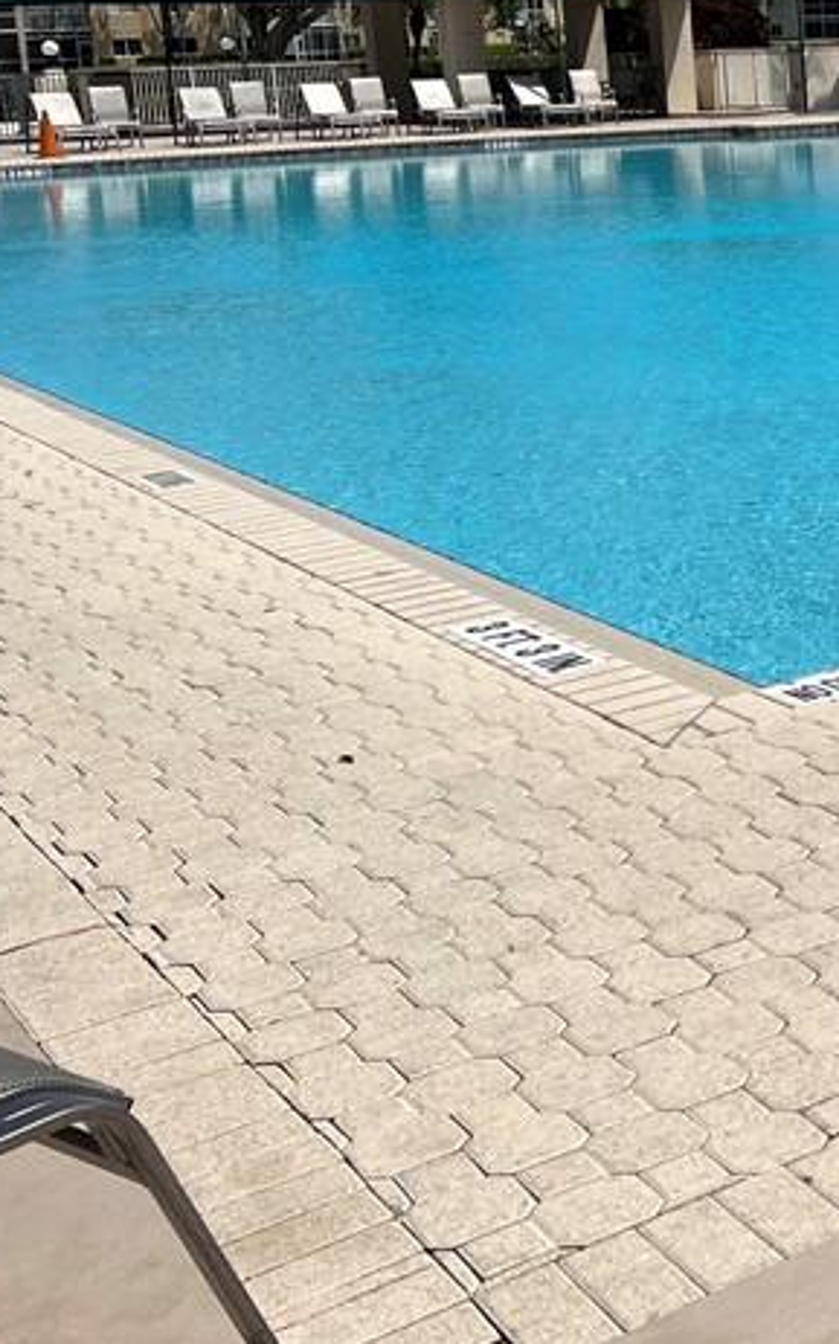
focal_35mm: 61
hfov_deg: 18.0
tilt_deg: -7.8
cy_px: 334
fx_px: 2234
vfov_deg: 32.8
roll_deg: +1.9
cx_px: 1402
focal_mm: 5.7
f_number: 1.5
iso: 50
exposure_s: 1/10309
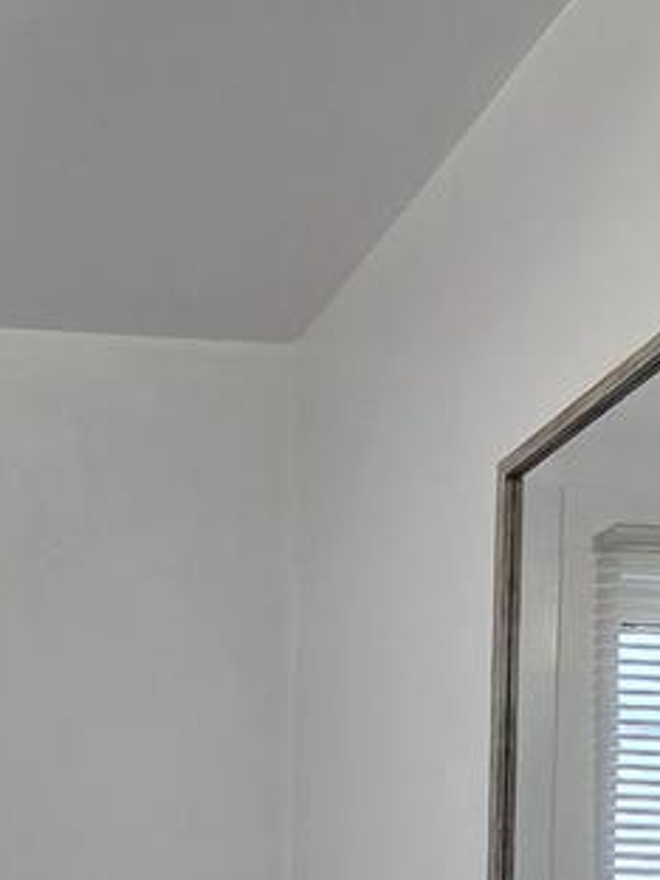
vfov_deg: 24.9
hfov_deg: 21.5
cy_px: 1235
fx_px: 1627
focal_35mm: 64
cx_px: -96
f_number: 2.2
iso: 100
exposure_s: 1/120
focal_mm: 2.2
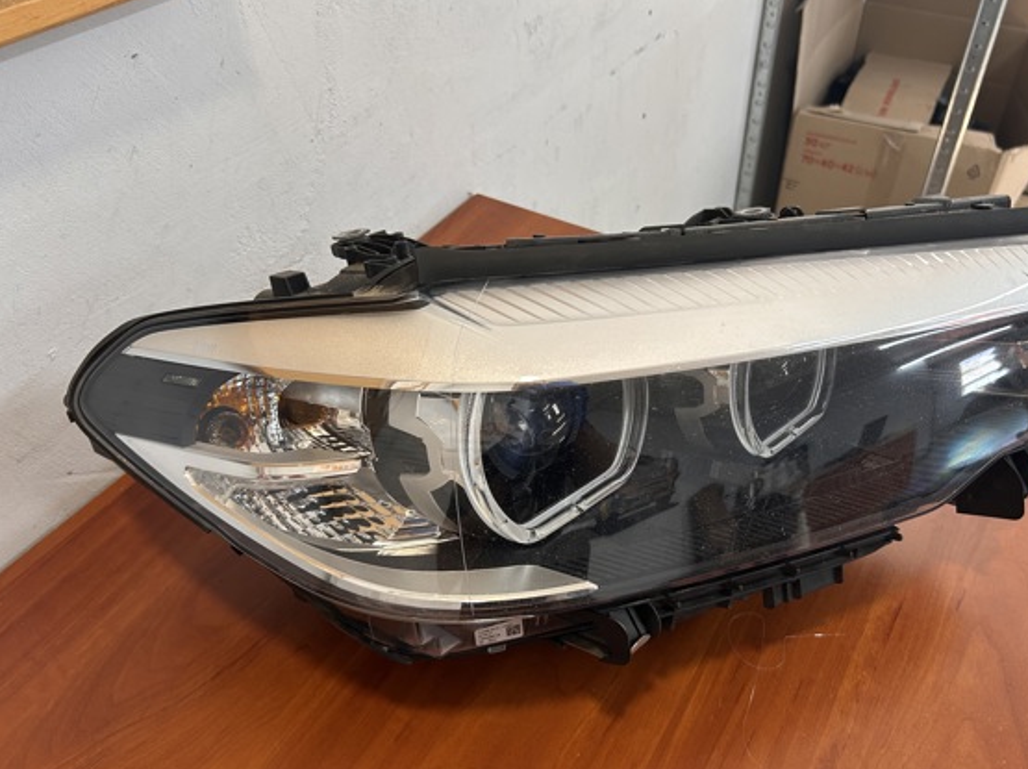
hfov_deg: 59.8
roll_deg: +0.0
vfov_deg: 46.6
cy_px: 429
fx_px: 890
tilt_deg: -41.9
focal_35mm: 30
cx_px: 578
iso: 100
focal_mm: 5.7
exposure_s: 1/100
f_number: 1.5
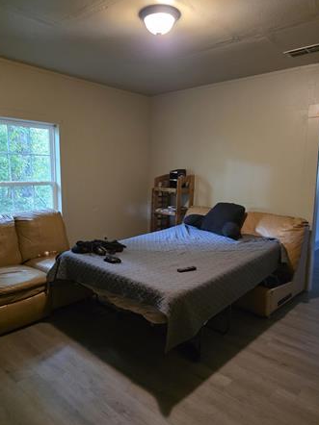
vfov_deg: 69.4
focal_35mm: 25
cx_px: 150
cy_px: 212
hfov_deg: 54.8
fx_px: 307
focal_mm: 6.3
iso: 1600
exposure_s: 1/60
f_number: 1.7
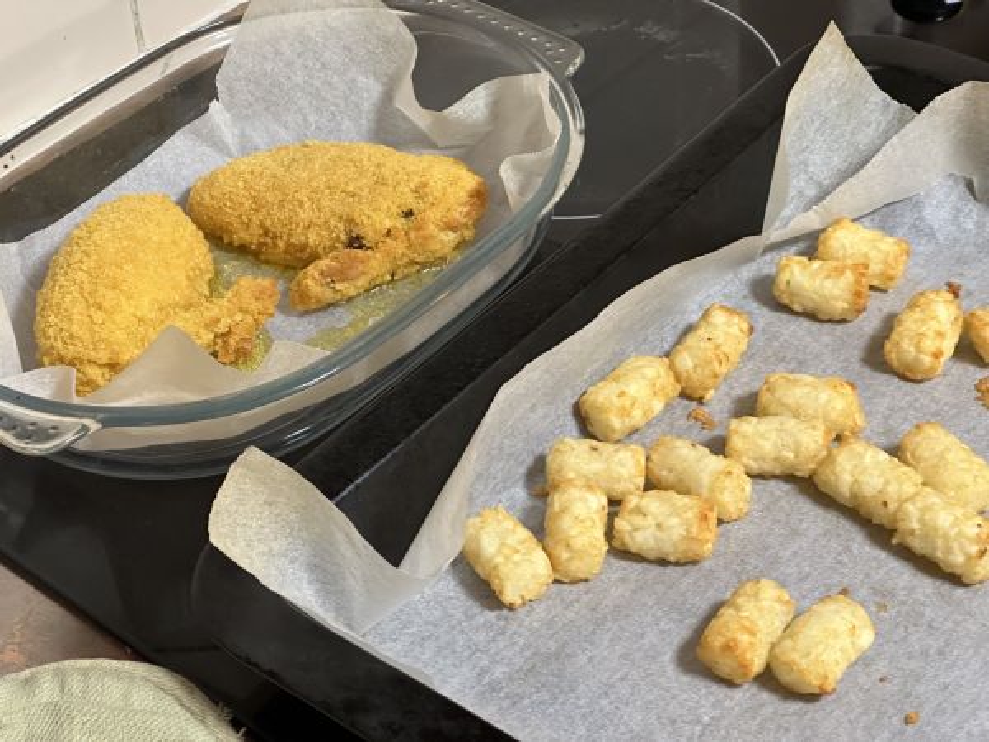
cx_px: 494
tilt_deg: -41.2
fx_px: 2200
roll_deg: +4.2
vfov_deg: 19.1
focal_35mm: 77
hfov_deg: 25.3
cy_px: 371
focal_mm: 9
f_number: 2.8
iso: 500
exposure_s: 1/34
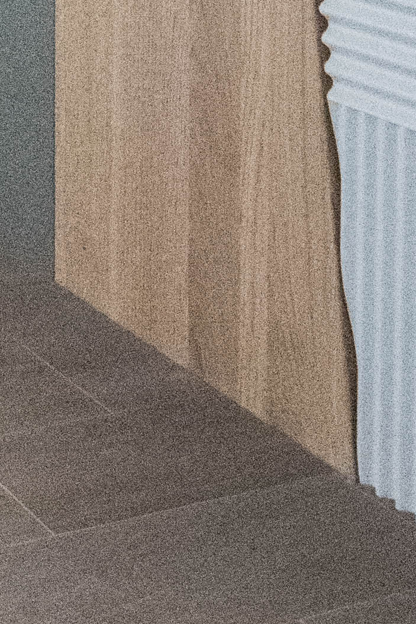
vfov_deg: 19.6
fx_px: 1627
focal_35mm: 94
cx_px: -99
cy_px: -243
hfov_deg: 14.1
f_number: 2.8
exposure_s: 1/4000
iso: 10000
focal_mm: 11
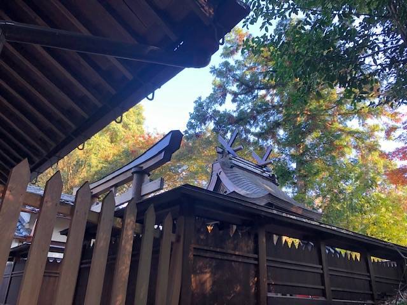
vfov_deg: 49.7
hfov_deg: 63.4
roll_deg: -2.6
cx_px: 204
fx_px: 329
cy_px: 152
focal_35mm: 28
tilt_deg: +25.5
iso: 50
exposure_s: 1/120
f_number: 1.8
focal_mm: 3.99
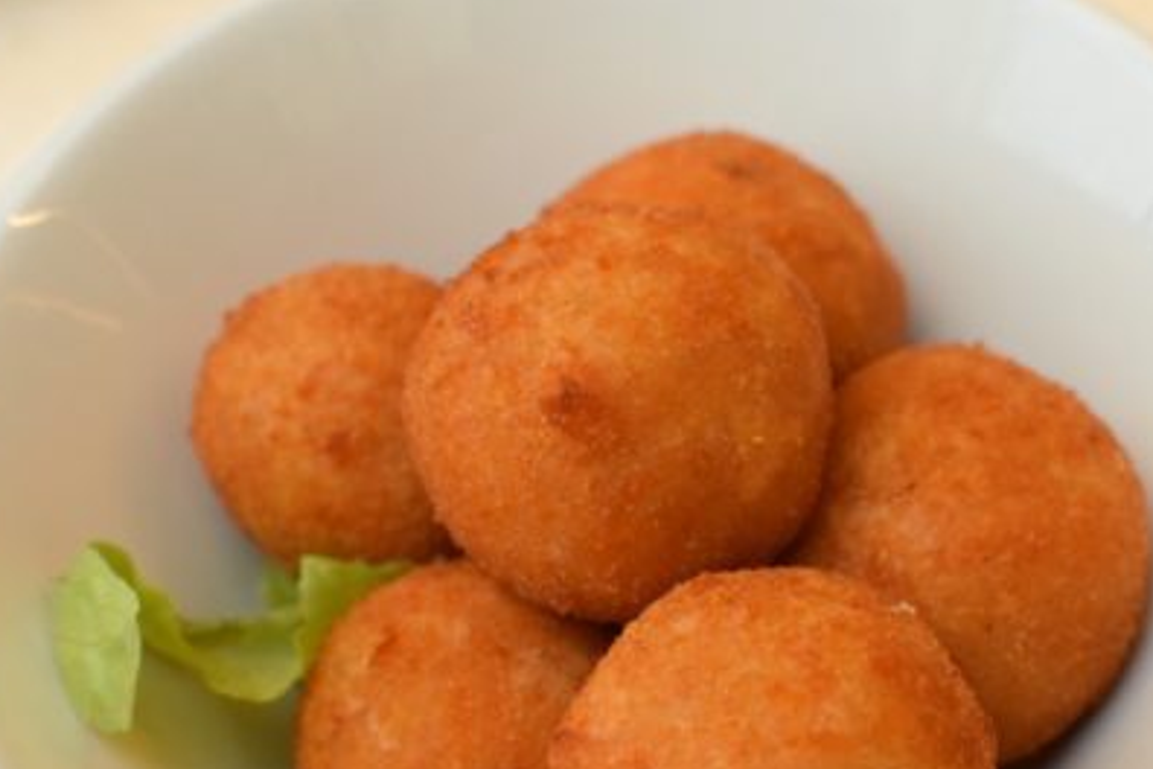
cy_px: 569
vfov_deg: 16.0
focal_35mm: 85
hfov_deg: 23.9
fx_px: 2716
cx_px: 658
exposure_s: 1/125
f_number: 5.6
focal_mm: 35
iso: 1000
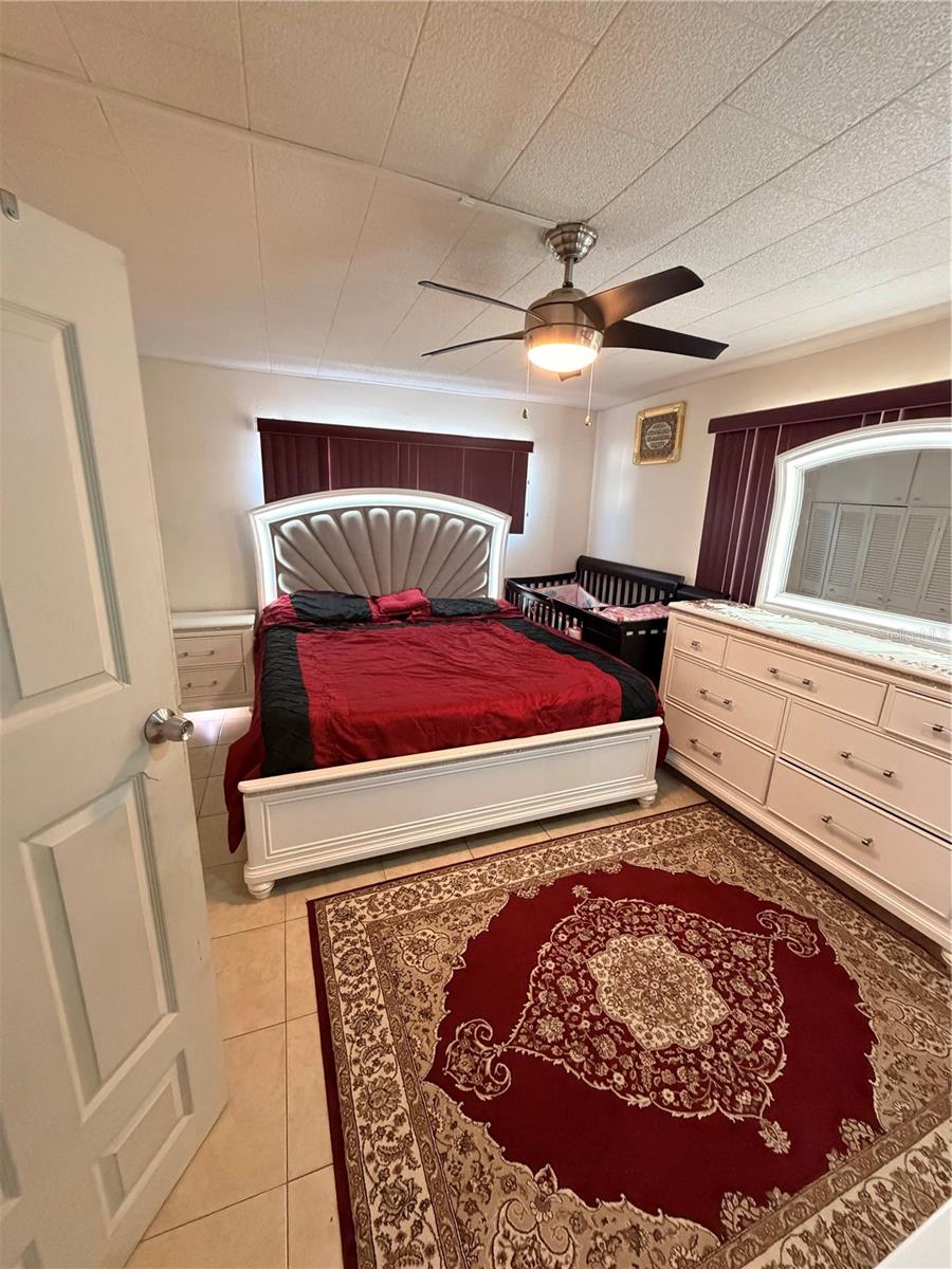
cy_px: 634
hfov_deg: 85.7
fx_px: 513
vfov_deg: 102.1
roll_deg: -2.3
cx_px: 476
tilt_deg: -14.5
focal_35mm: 14
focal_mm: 2.22
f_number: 2.2
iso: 800
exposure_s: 1/60
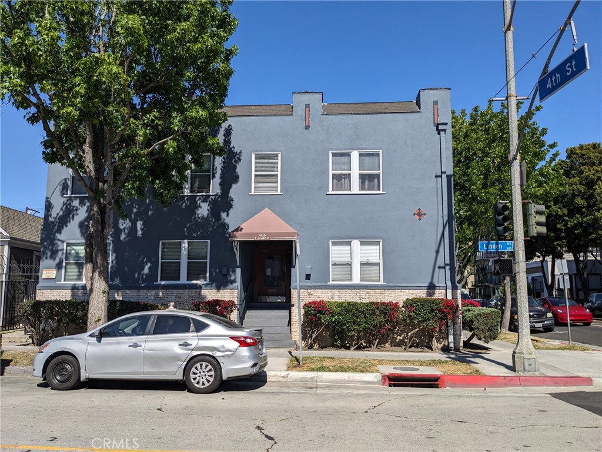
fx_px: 470
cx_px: 301
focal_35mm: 27
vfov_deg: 51.4
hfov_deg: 65.3
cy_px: 226
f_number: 1.73
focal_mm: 4.38
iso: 59
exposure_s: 1/7812
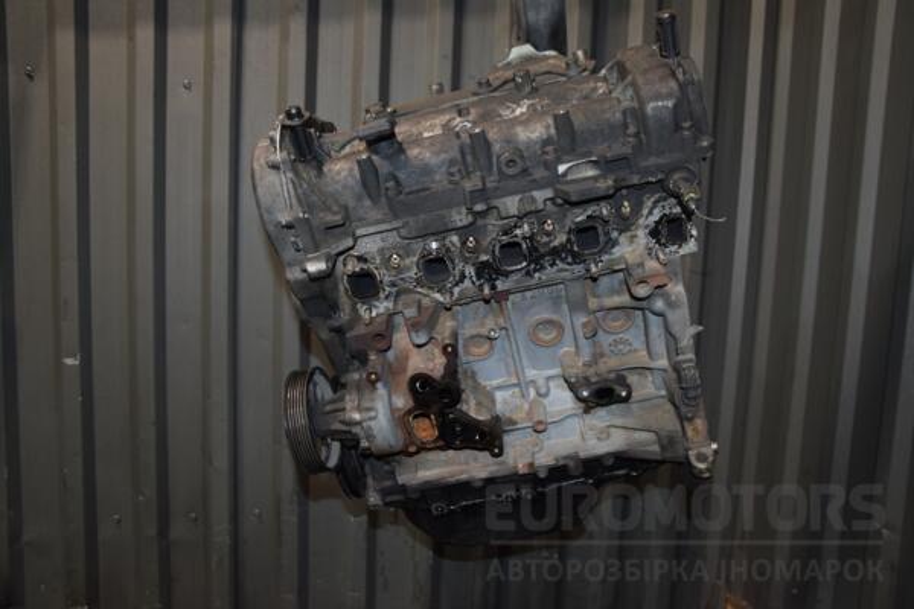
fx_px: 800
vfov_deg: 41.7
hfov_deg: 59.5
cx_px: 457
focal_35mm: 32
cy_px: 304
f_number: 5
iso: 800
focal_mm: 21
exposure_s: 1/60
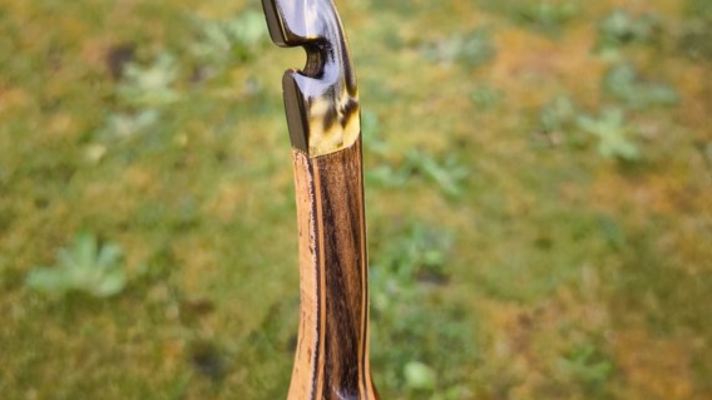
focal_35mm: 35
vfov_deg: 33.5
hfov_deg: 56.6
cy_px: 155
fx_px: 661
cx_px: 356
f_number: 1.9
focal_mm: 6.92
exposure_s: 1/195
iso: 50
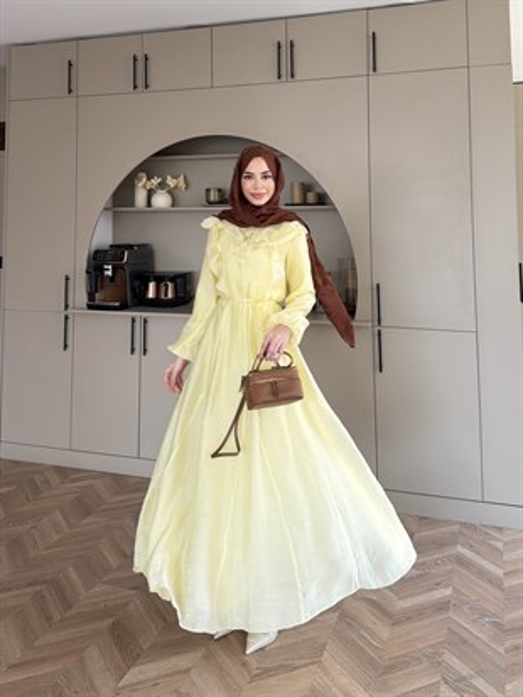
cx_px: 262
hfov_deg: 56.8
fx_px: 483
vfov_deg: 71.6
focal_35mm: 24
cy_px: 348
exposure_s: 1/313
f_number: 1.78
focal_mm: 6.76
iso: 200
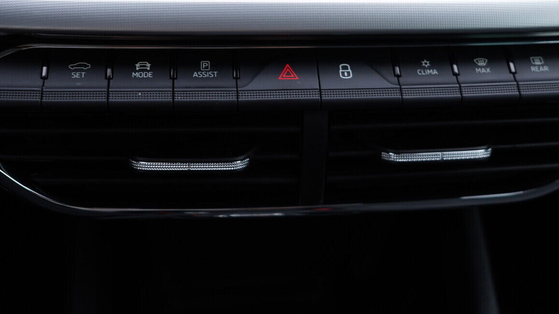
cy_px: 96
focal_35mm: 47
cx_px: 282
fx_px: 697
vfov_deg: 25.3
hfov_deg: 43.7
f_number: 2.8
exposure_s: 1/40
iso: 160
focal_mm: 24
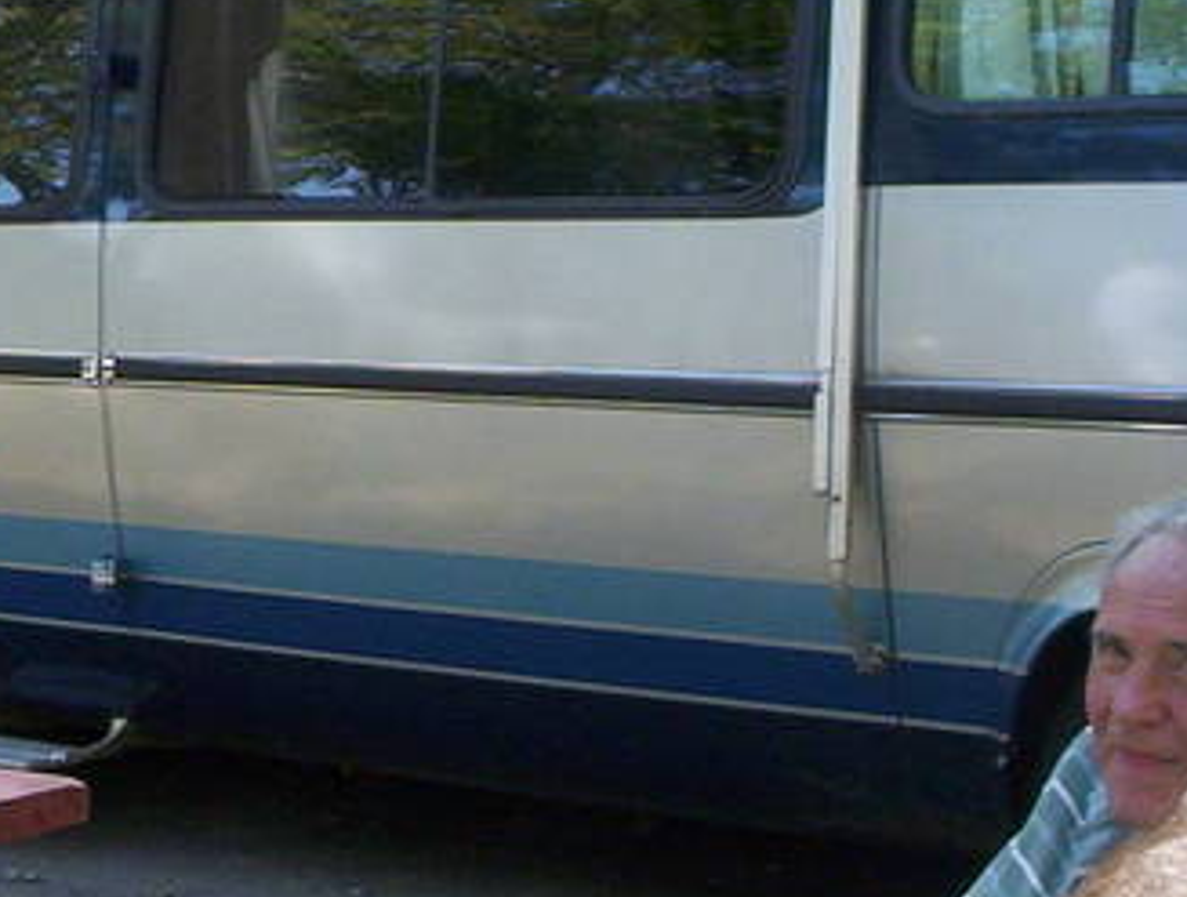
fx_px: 3232
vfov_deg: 15.8
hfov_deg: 20.2
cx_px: 29
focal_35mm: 94
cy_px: 332
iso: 100
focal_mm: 4.99
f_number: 4.5
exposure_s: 1/105
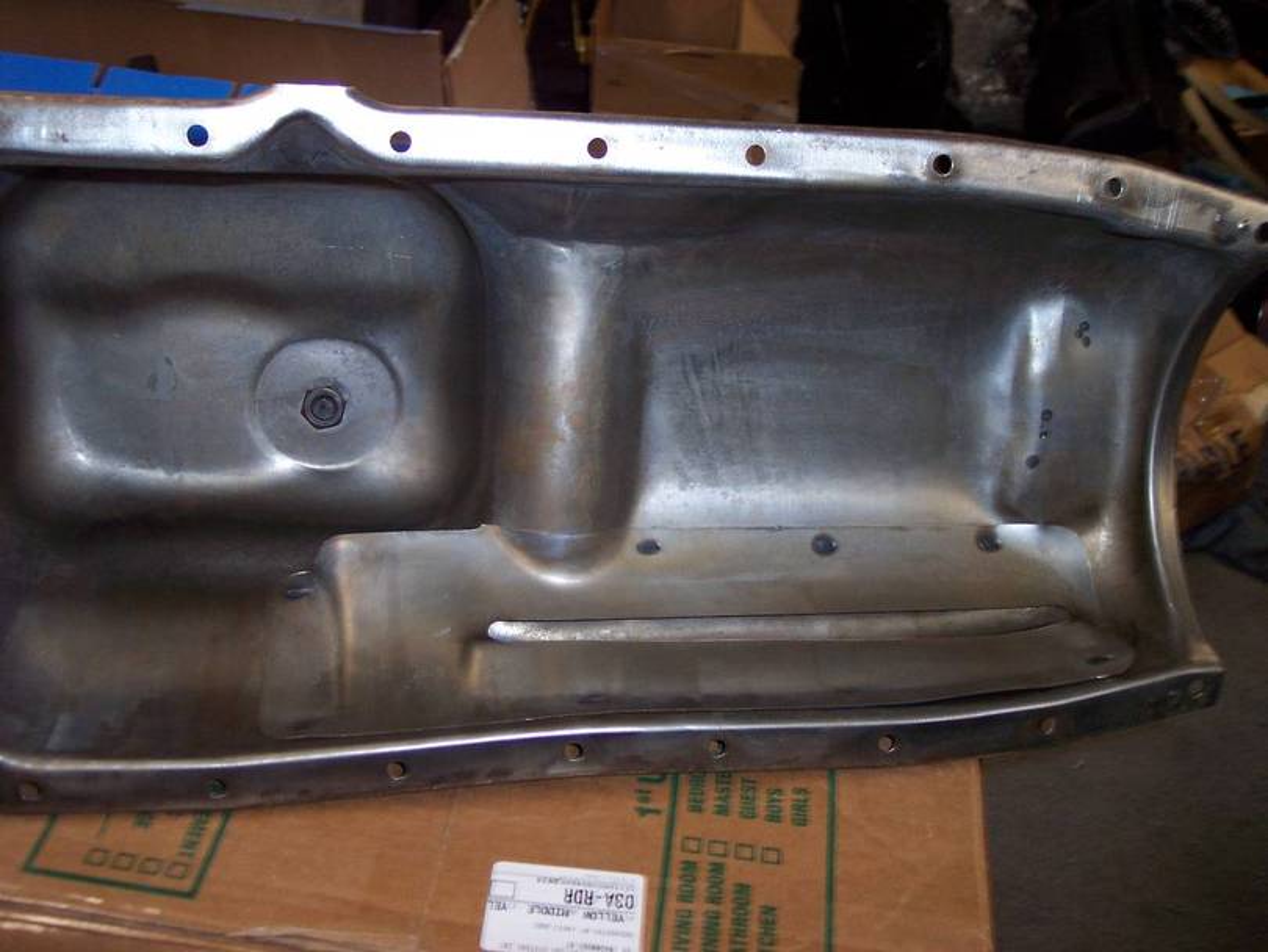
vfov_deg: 37.7
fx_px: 1392
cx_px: 634
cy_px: 476
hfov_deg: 49.0
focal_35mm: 38
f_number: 2.8
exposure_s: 1/30
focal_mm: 8
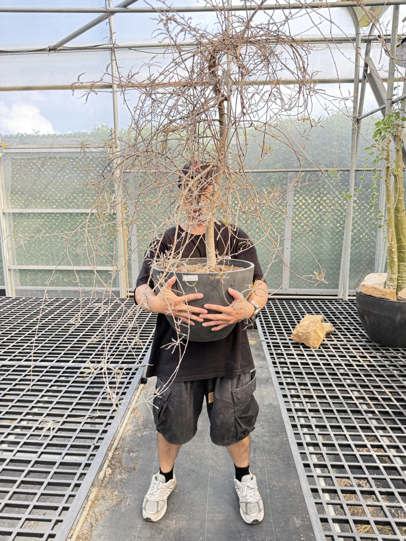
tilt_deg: -11.5
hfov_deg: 56.8
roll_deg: +0.3
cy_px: 270
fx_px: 375
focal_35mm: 24
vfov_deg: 71.6
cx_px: 203
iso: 100
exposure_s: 1/260
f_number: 1.78
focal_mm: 6.76
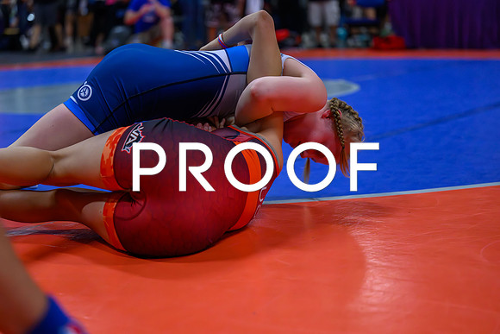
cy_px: 167
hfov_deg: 28.8
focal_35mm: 70
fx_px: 972
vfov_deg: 19.5
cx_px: 250
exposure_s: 1/800
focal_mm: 70
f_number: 2.8
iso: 8000
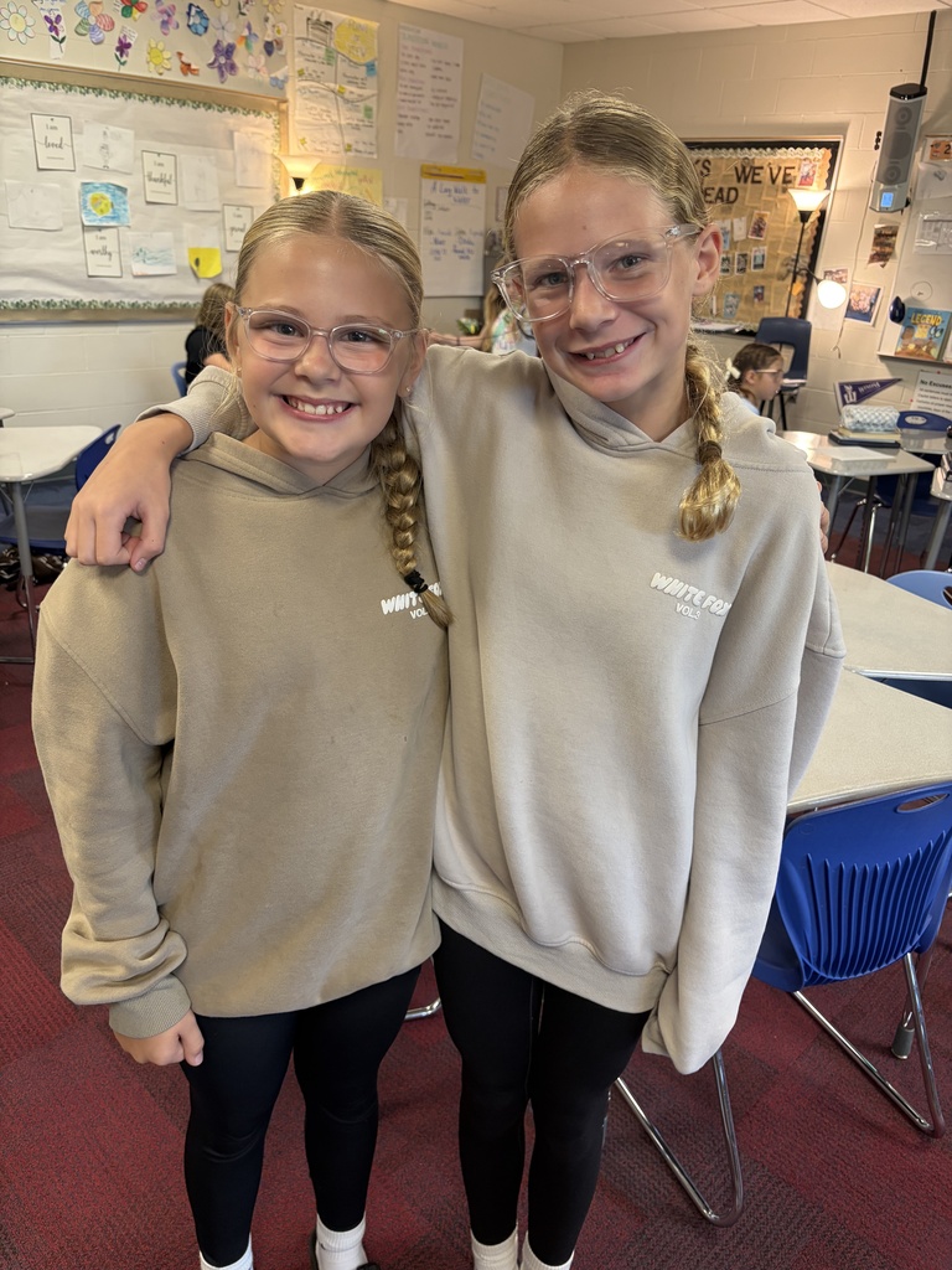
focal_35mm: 26
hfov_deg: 53.1
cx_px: 476
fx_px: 953
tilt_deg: -23.1
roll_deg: -3.4
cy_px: 635
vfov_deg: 67.3
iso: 125
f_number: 1.6
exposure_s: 1/60
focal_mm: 5.96
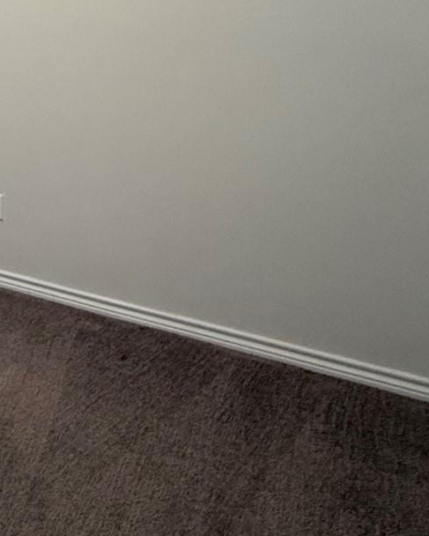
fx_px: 730
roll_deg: +0.4
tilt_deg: -5.3
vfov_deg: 37.1
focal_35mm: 46
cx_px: -170
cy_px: 33
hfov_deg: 26.3
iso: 250
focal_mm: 2.22
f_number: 2.2
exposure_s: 1/60
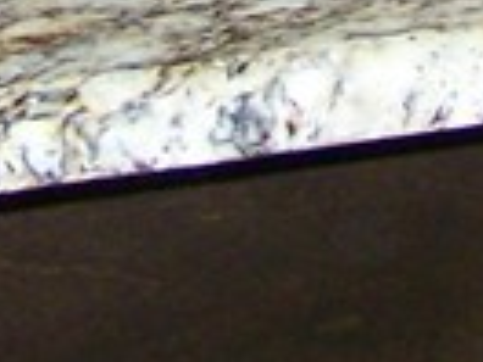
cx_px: 494
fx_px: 4102
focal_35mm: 294
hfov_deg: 6.7
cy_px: -804
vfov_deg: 4.8
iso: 160
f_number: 2.8
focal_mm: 6.3
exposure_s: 1/60
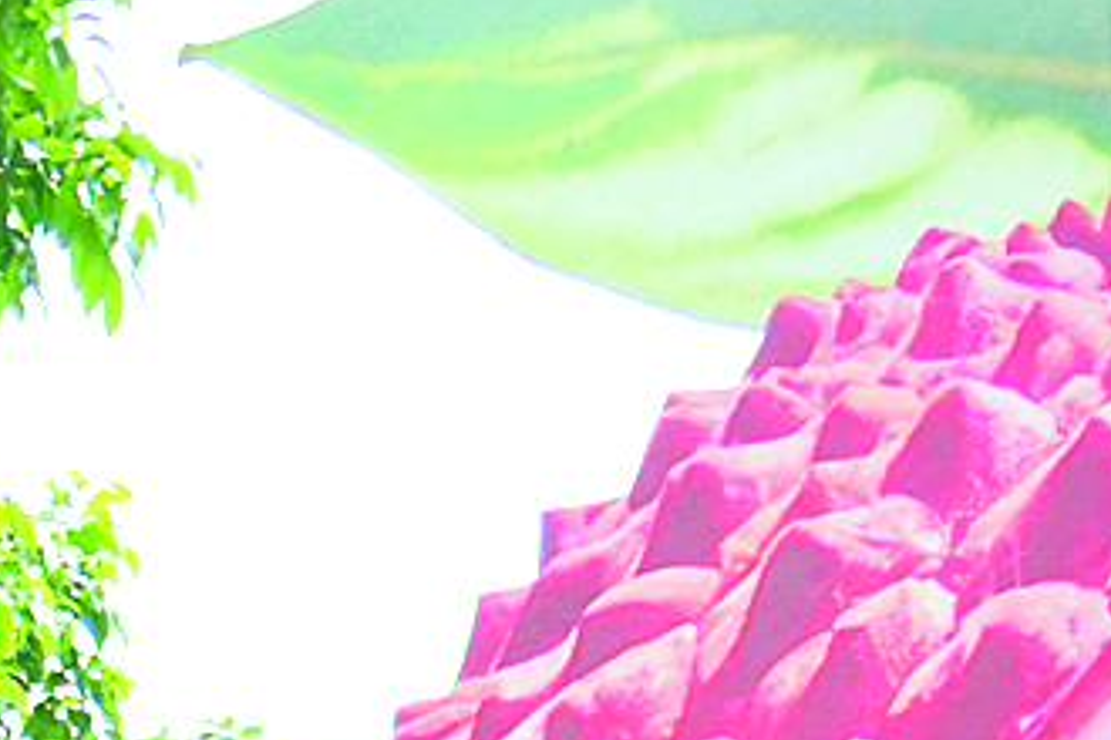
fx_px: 5092
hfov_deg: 11.6
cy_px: 2476
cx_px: -872
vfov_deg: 7.1
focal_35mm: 165
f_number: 4
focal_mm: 24
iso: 1250
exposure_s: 1/800
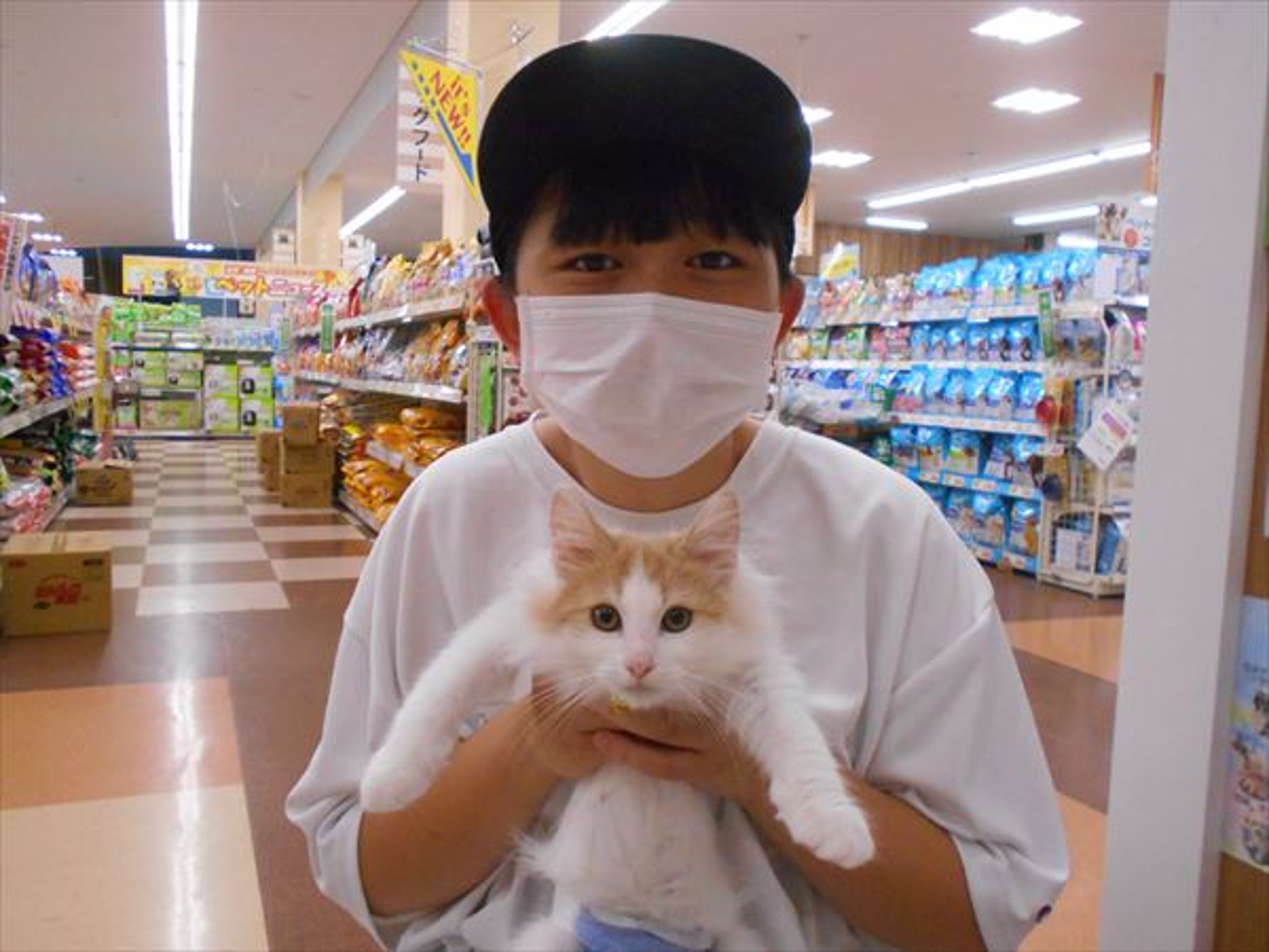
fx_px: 1100
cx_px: 634
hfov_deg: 60.0
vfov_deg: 46.8
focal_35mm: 30
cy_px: 476
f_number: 3.4
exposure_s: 1/160
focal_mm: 5.1
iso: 800
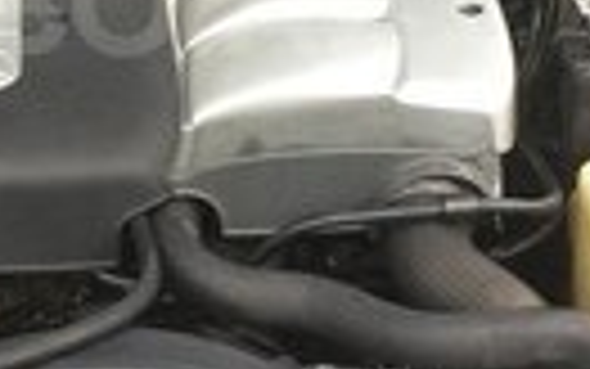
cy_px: 4
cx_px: 59
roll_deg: +4.1
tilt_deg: -28.2
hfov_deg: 17.7
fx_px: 1866
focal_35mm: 116
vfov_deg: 11.2
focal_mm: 4.15
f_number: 2.2
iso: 50
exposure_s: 1/100
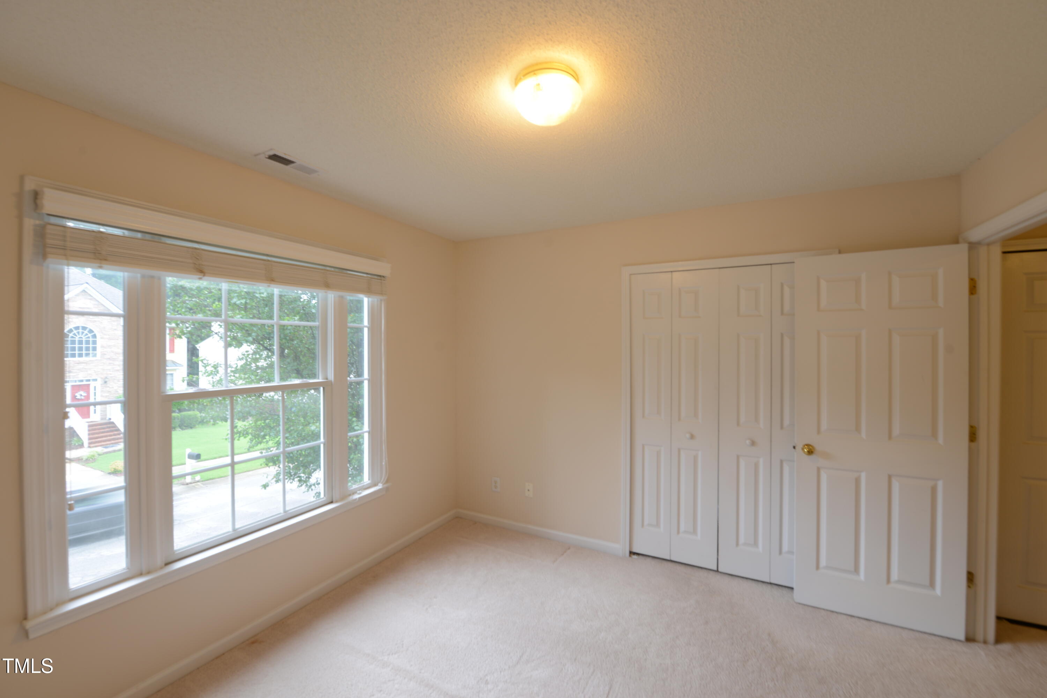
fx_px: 407
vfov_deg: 81.2
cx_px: 524
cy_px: 349
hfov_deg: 104.2
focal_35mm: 14
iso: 100
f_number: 7.1
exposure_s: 1/6
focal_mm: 14
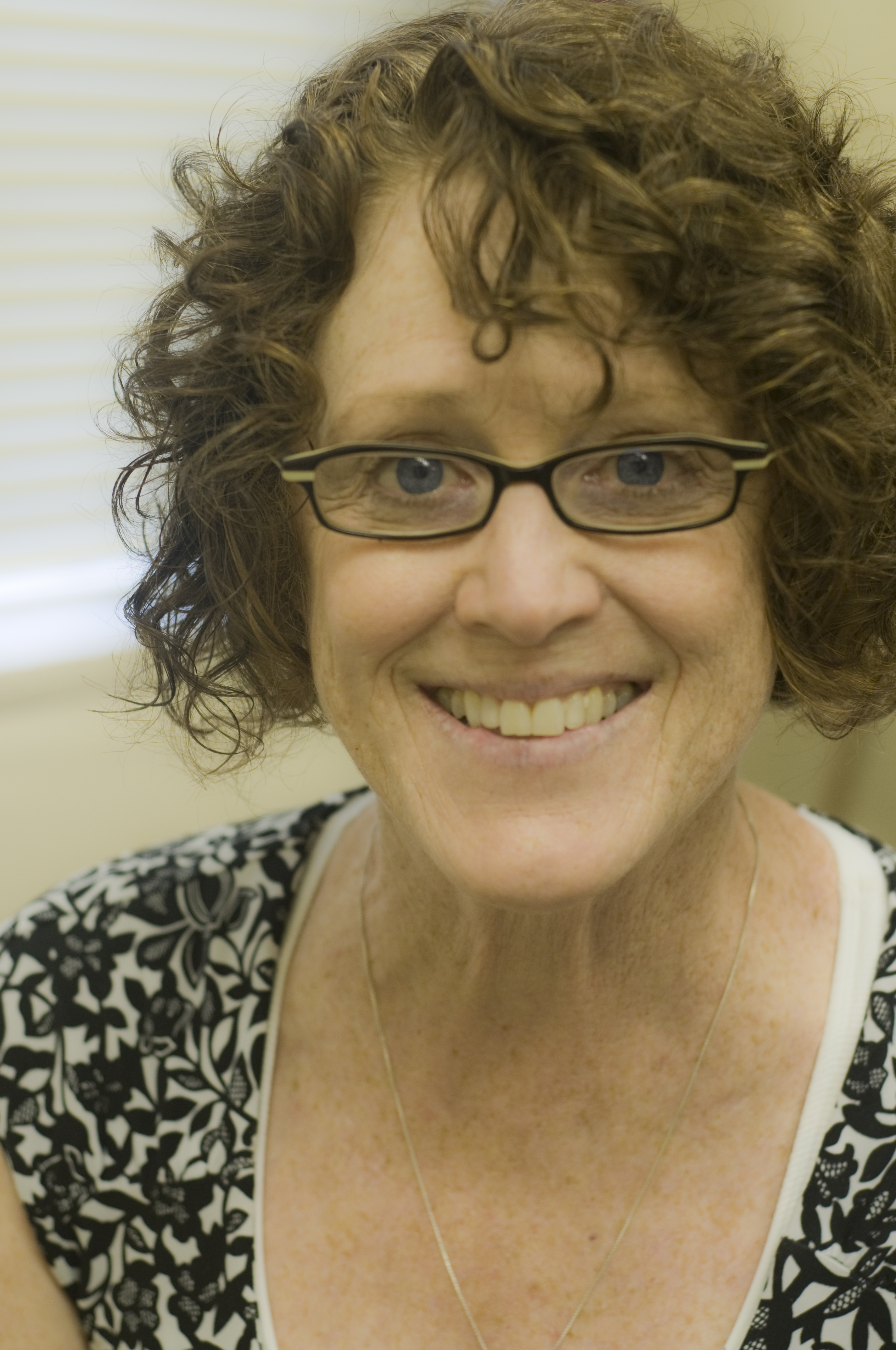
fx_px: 2807
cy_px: 675
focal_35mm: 75
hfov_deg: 18.1
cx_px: 448
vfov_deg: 27.0
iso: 200
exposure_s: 1/60
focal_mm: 50
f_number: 2.8
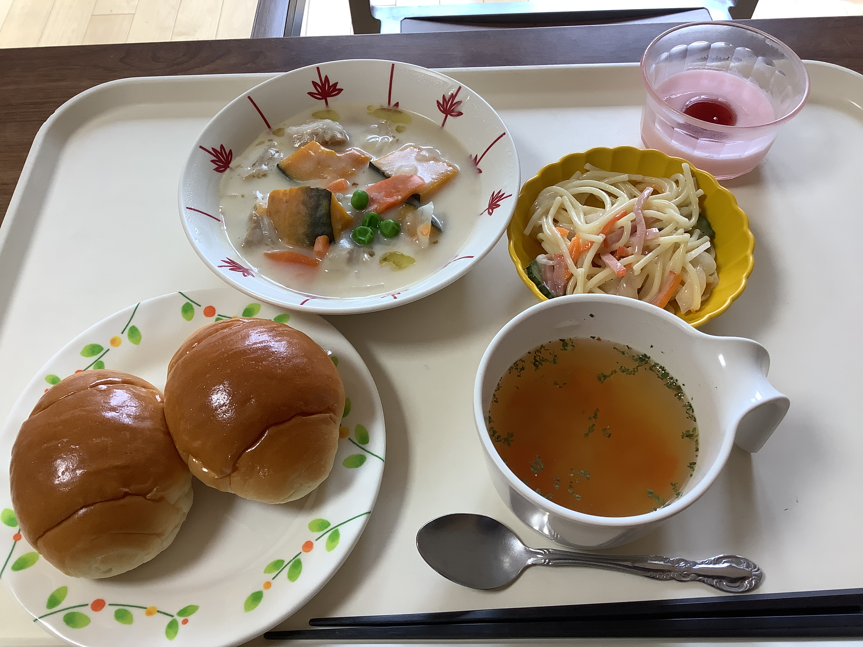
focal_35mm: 31
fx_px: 773
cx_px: 432
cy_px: 324
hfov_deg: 58.4
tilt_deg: -57.8
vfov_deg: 45.4
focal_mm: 3.3
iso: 64
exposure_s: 1/60
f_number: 2.4
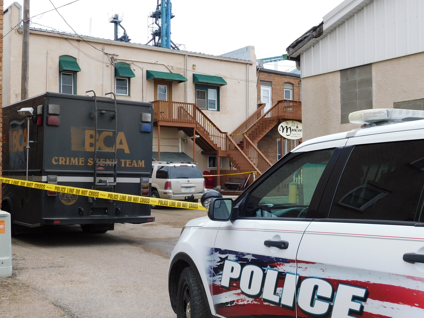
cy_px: 168
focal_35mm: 47
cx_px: 220
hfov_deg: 40.4
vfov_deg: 30.9
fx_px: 576
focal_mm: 6.3
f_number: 3.5
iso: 125
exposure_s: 1/125
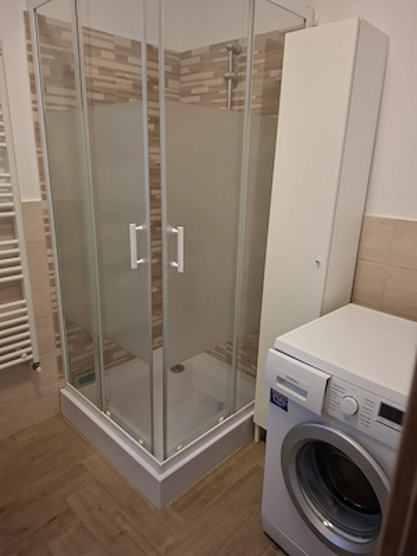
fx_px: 369
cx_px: 208
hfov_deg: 58.9
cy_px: 278
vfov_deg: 73.9
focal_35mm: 23
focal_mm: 5.54
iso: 250
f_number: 1.8
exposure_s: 1/60
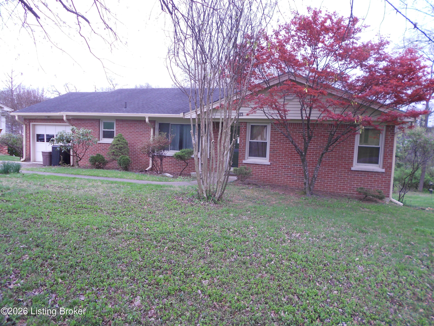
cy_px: 163
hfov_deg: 67.3
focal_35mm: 26
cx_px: 217
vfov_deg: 53.1
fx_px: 326
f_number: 3.2
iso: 80
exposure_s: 1/60
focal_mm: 4.6
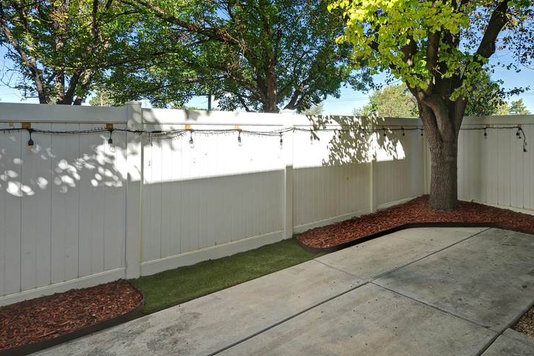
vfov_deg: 56.5
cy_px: 133
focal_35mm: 22
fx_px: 326
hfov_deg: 77.8
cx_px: 318
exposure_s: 1/800
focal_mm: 16
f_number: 7.1
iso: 400
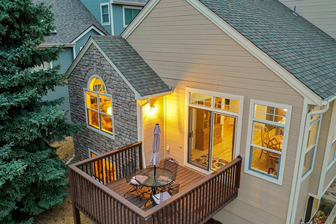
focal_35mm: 29
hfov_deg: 63.6
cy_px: 114
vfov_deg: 45.0
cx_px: 162
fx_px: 271
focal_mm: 10.26
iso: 100
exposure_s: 1/2.5
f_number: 2.8
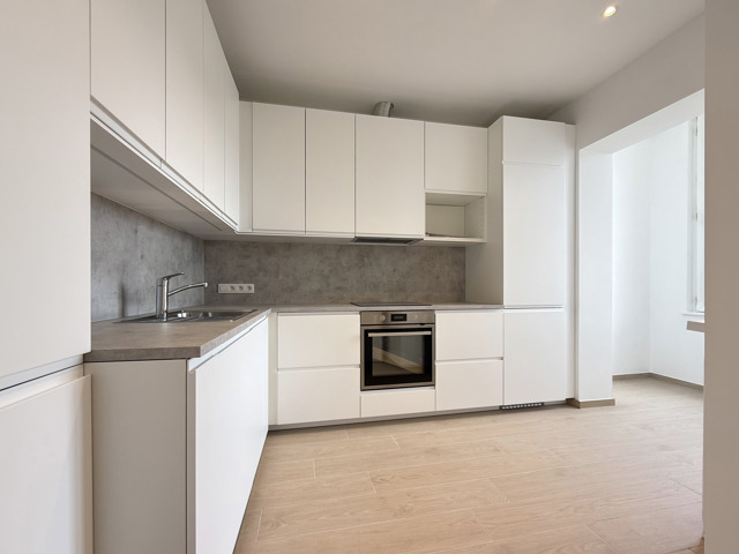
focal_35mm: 14
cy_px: 277
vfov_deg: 85.7
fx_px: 299
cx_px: 370
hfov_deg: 102.1
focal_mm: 2.22
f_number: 2.2
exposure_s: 1/99
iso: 80
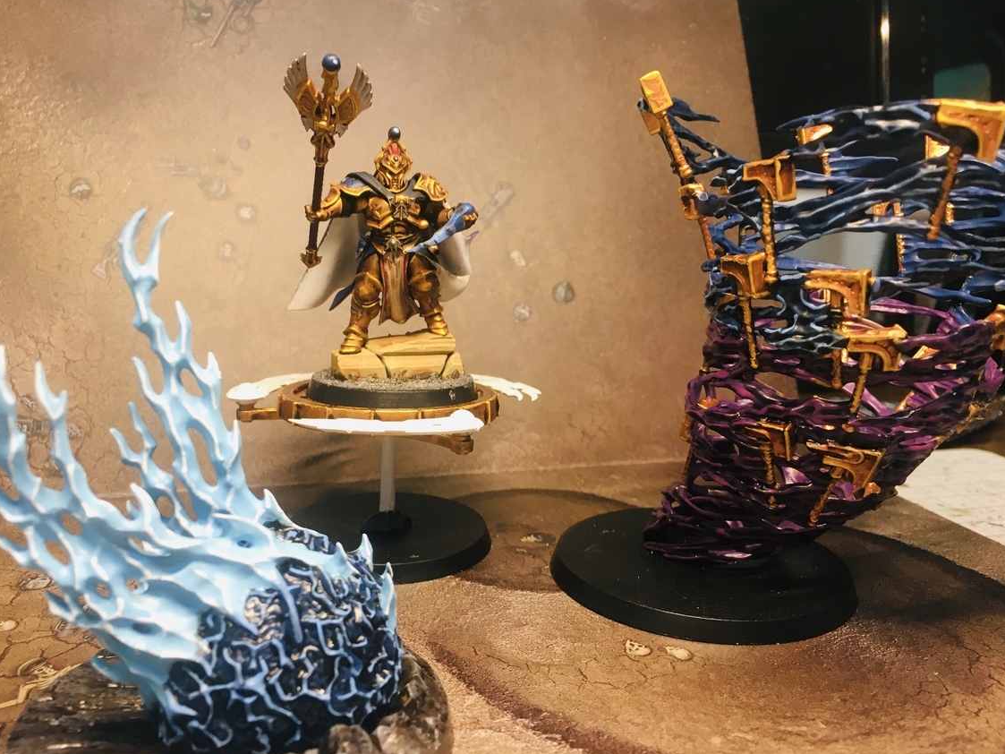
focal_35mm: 31
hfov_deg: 58.3
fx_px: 900
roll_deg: -1.0
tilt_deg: -11.1
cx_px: 477
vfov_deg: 45.4
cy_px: 365
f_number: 2.2
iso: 64
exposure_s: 1/30
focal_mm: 4.15
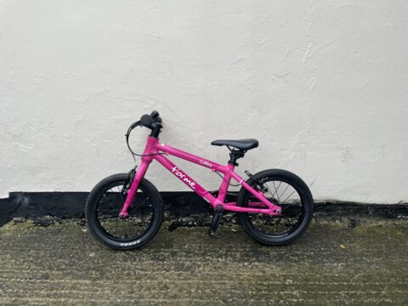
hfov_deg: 67.3
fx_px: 306
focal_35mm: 26
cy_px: 153
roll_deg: +1.6
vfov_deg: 53.1
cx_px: 204
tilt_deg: -12.5
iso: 64
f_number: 1.6
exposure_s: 1/121
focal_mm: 4.2
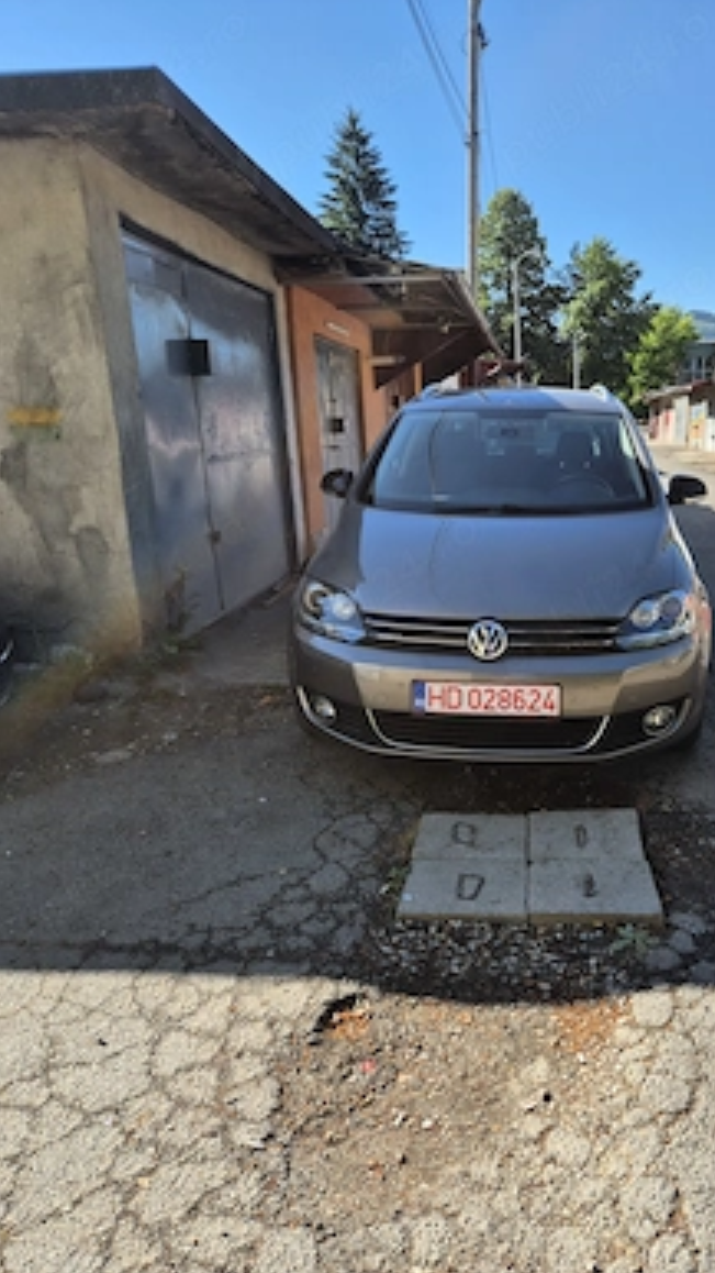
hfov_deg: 43.6
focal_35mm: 26
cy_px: 650
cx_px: 488
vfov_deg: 71.9
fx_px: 877
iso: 25
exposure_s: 1/950
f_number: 1.8
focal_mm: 5.4
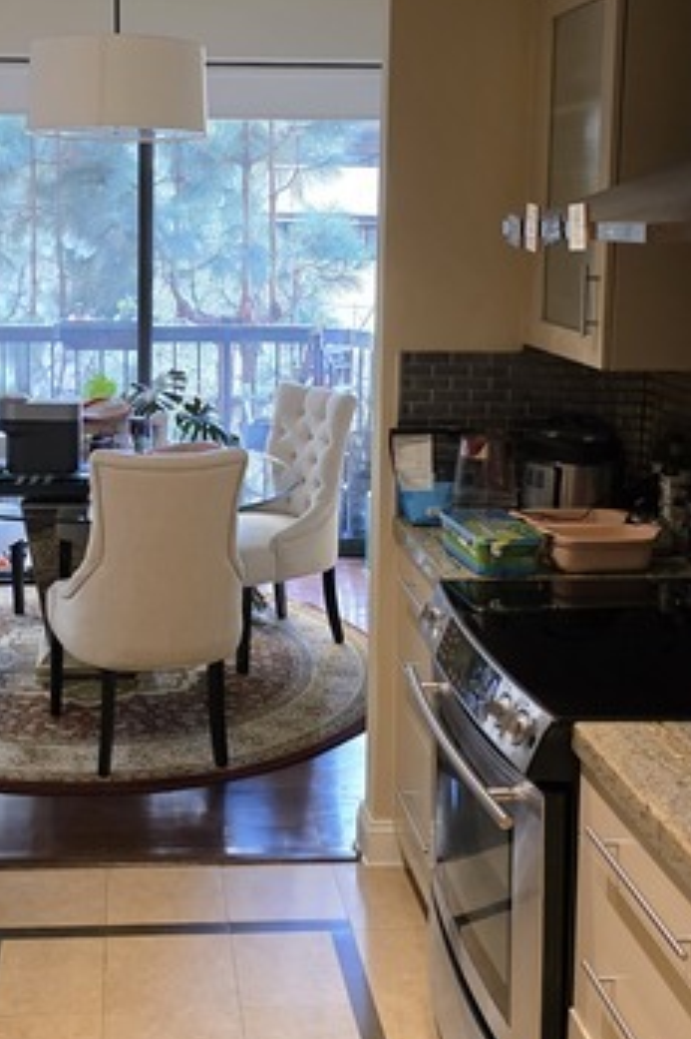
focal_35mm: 46
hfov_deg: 28.9
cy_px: 347
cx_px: 205
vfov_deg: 42.2
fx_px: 1326
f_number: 1.7
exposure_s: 1/120
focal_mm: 6.3
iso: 640
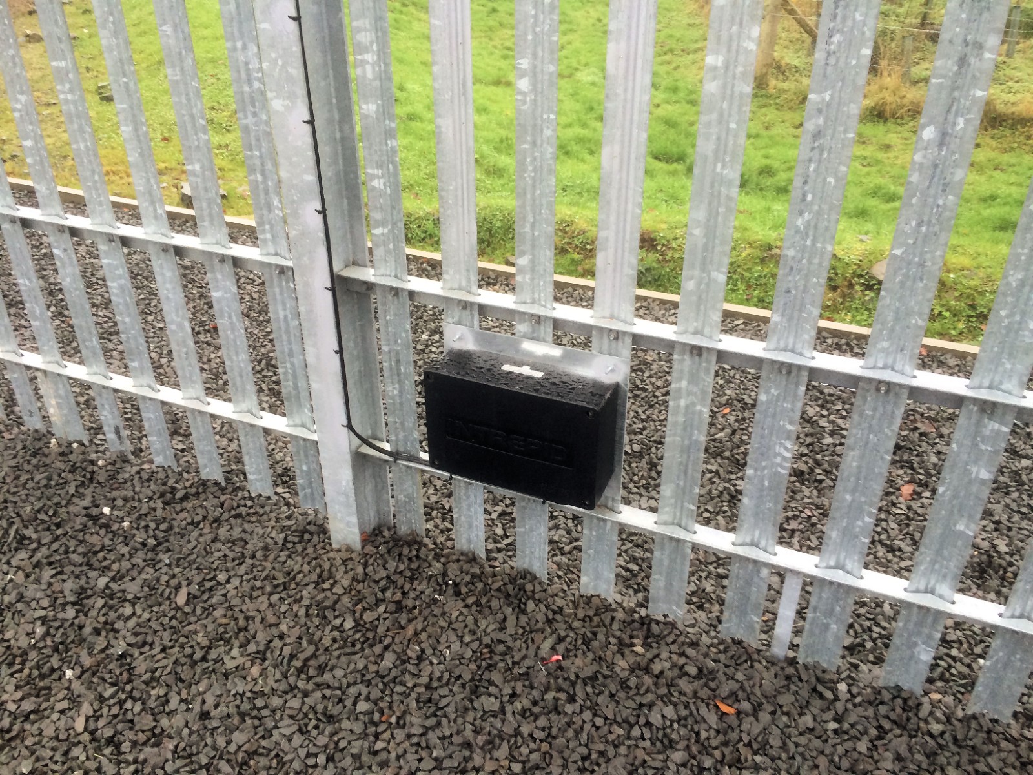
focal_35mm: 29
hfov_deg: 61.7
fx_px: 865
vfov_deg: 48.2
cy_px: 388
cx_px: 516
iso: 40
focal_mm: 4.15
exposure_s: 1/40
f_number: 2.2
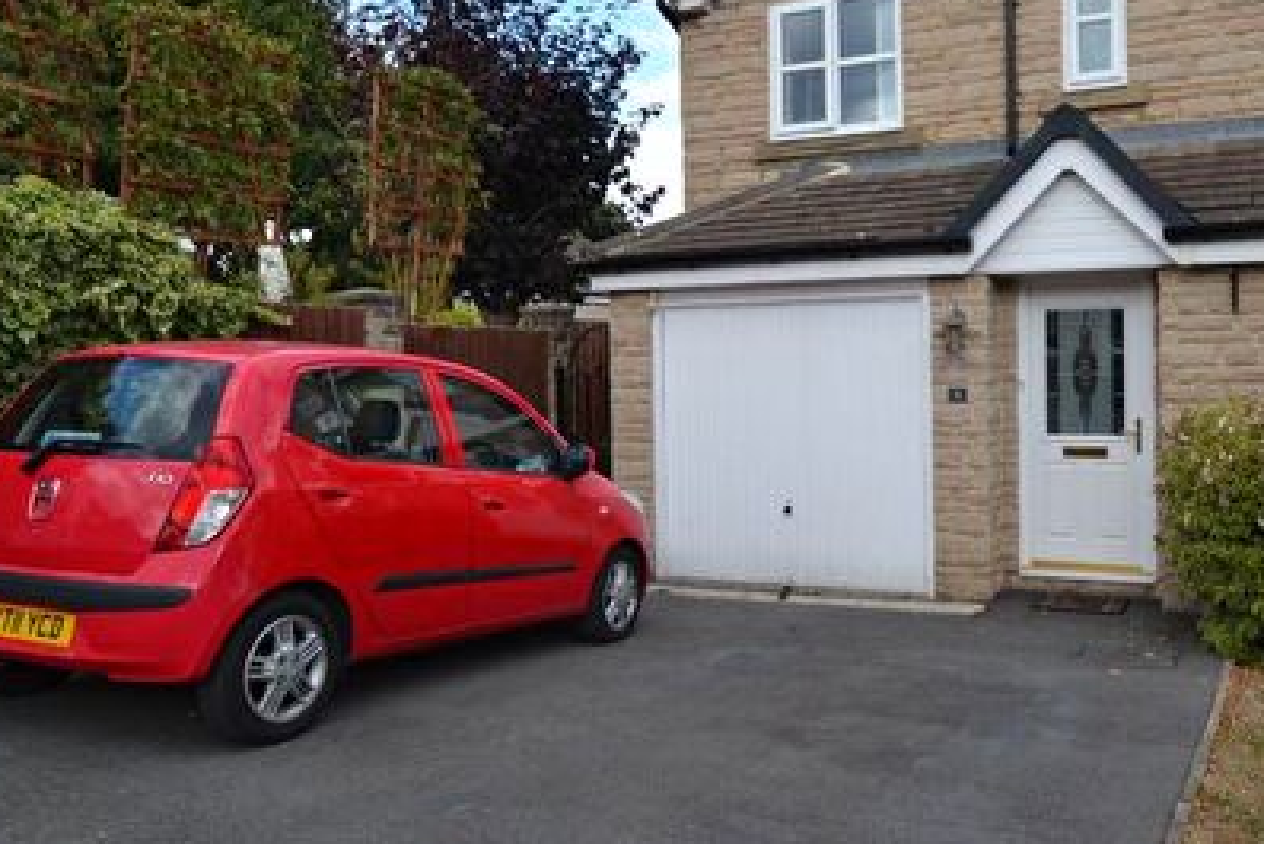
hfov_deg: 60.1
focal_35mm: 30
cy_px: 365
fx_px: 1069
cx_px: 815
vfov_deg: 43.0
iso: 100
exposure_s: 1/160
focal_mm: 11.5
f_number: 6.3
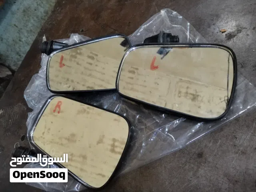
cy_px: 96
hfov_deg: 67.3
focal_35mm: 26
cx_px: 128
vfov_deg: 53.1
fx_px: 192
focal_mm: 4.75
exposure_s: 1/50
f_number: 1.8
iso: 401
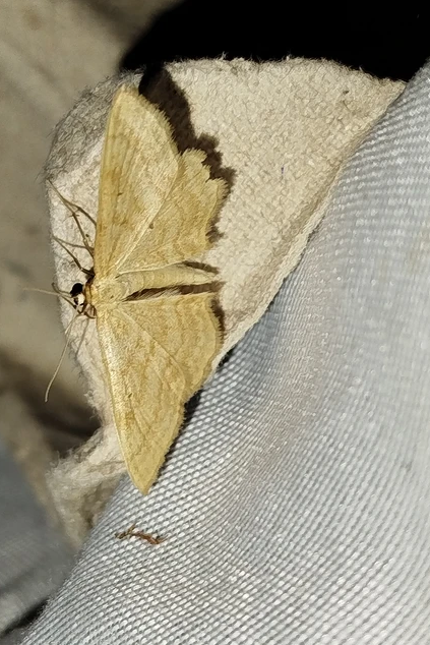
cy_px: 324
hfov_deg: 16.1
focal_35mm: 85
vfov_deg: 23.9
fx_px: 1522
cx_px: 200
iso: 80
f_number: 1.7
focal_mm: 5.31
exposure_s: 1/50
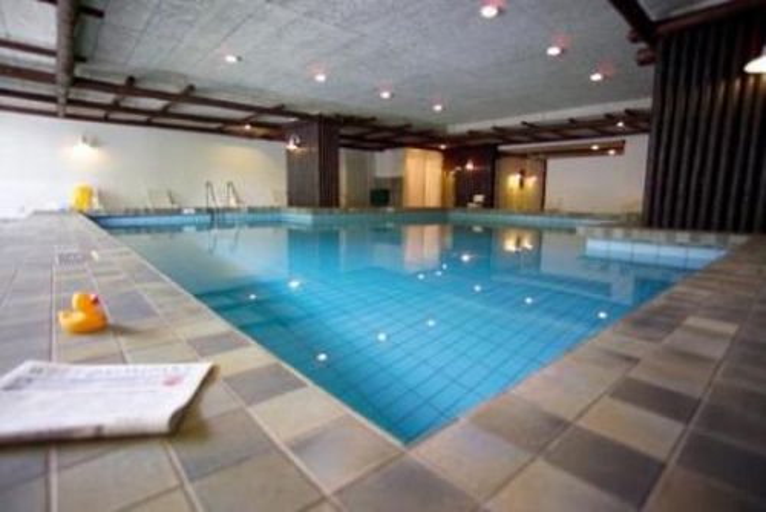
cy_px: 256
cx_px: 383
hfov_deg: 90.0
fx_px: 383
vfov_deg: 67.5
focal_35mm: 18
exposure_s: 1/4
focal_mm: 18
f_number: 3.5
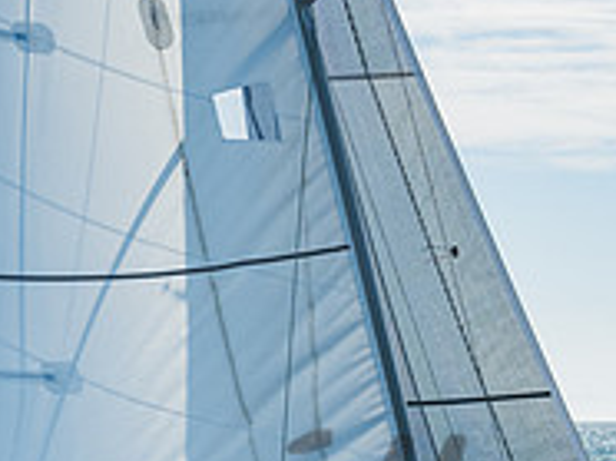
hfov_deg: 9.5
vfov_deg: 7.1
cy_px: 559
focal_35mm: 207
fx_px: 3679
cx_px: 96
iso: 400
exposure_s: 1/320
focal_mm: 55
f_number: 10
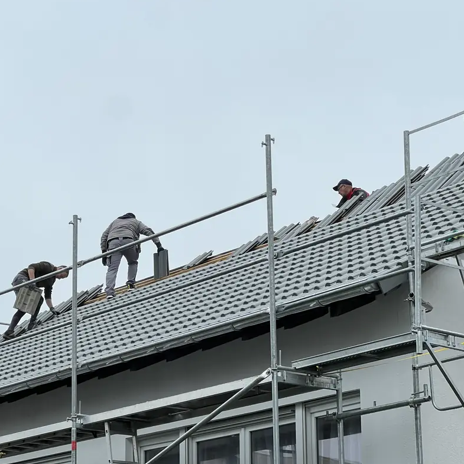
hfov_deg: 16.7
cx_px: 204
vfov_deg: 16.7
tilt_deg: +13.8
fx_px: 1577
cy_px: 319
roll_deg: +0.6
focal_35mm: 104
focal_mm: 9
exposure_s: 1/541
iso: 32
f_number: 2.8
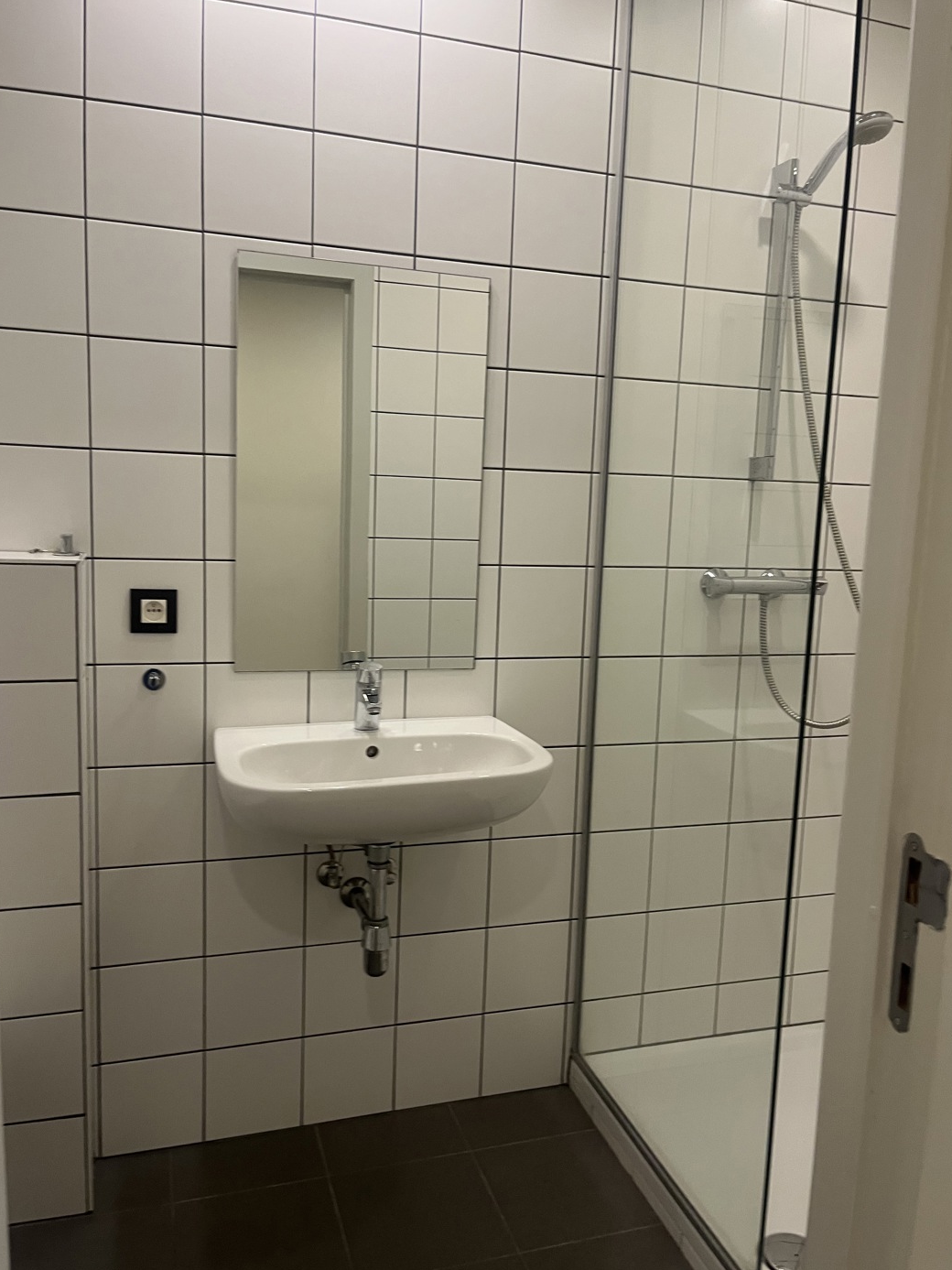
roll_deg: -3.2
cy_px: 629
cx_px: 468
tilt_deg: -3.6
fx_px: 990
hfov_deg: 51.3
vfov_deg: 65.3
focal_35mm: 27
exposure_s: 1/50
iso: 160
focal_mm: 5.1
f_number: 1.6
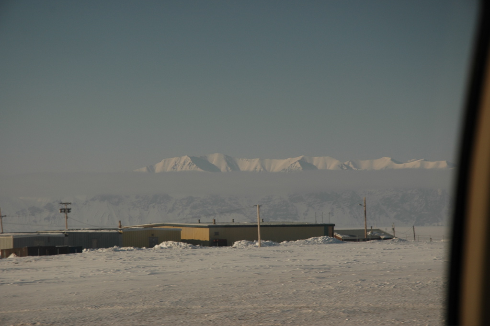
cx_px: 245
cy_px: 163
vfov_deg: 13.0
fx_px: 1428
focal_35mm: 105
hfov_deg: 19.5
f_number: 6.3
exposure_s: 1/160
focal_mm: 70
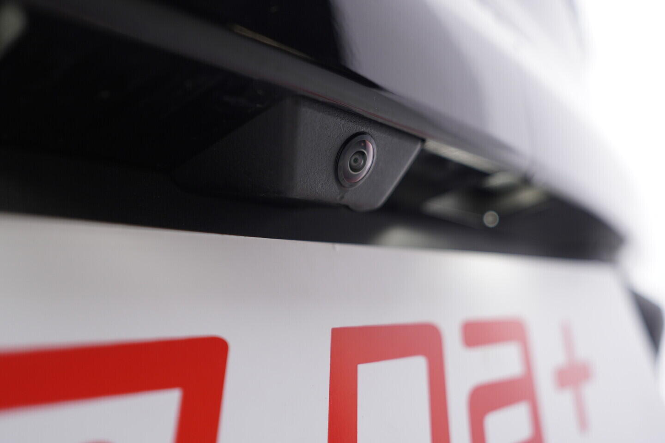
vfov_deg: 36.9
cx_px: 332
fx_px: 665
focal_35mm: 36
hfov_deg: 53.1
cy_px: 222
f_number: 2.8
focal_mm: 24
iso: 125
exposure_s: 1/40
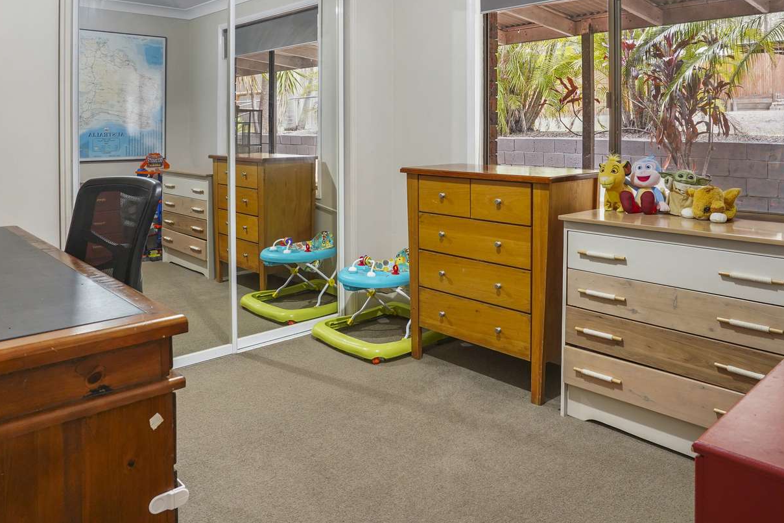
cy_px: 132
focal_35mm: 27
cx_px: 386
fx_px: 588
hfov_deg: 67.4
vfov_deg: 46.3
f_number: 7.1
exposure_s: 1/4
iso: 800
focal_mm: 17
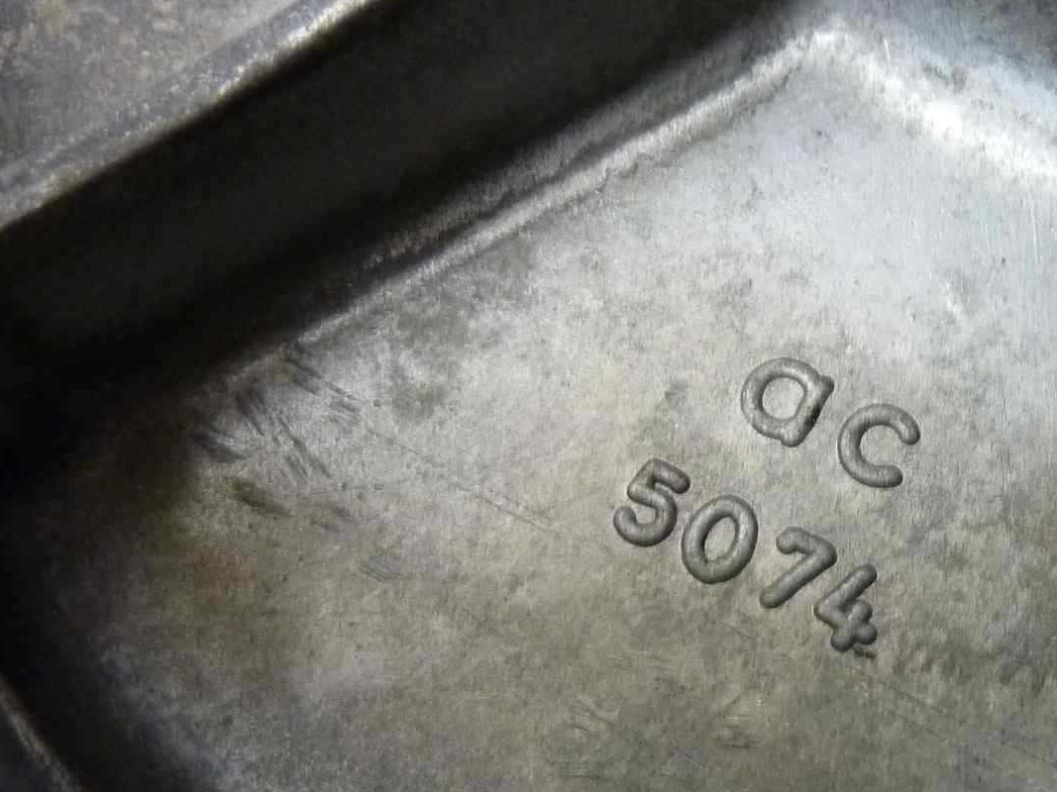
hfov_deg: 37.9
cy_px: 446
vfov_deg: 30.2
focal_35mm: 48
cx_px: 876
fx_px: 1466
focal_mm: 4.1
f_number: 3.3
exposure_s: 1/20
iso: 400
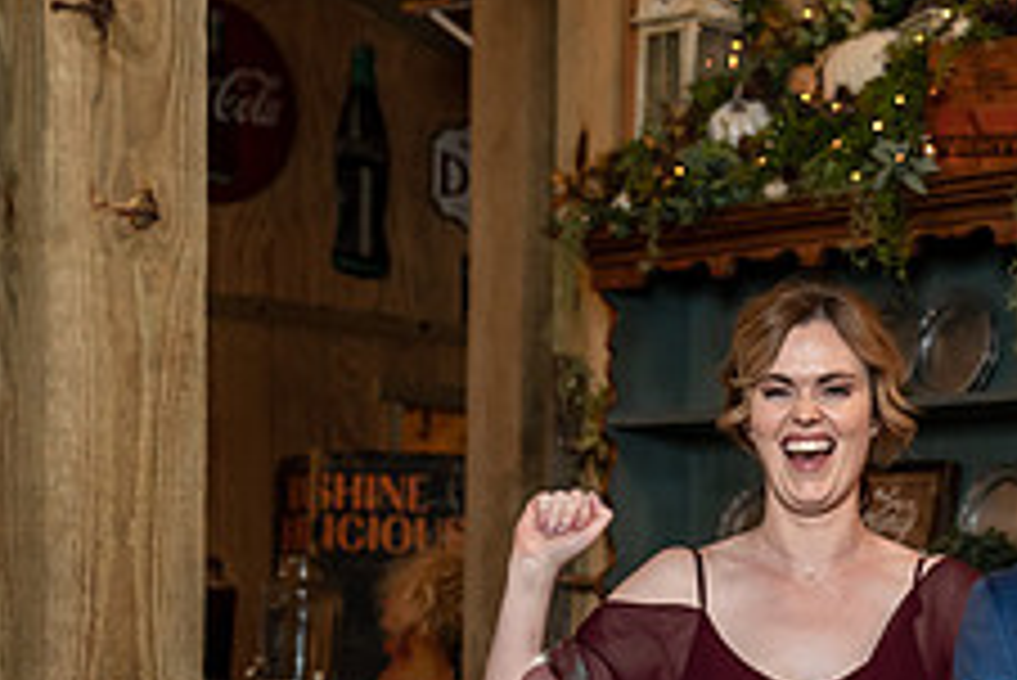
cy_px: 786
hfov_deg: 18.9
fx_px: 2968
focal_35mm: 105
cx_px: 999
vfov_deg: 12.8
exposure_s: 1/125
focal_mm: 41
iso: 2000
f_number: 4
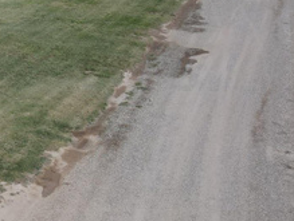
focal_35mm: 70
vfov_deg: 21.0
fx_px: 596
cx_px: -79
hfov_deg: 24.5
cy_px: 133
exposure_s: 1/1250
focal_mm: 4.5
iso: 100
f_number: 2.8
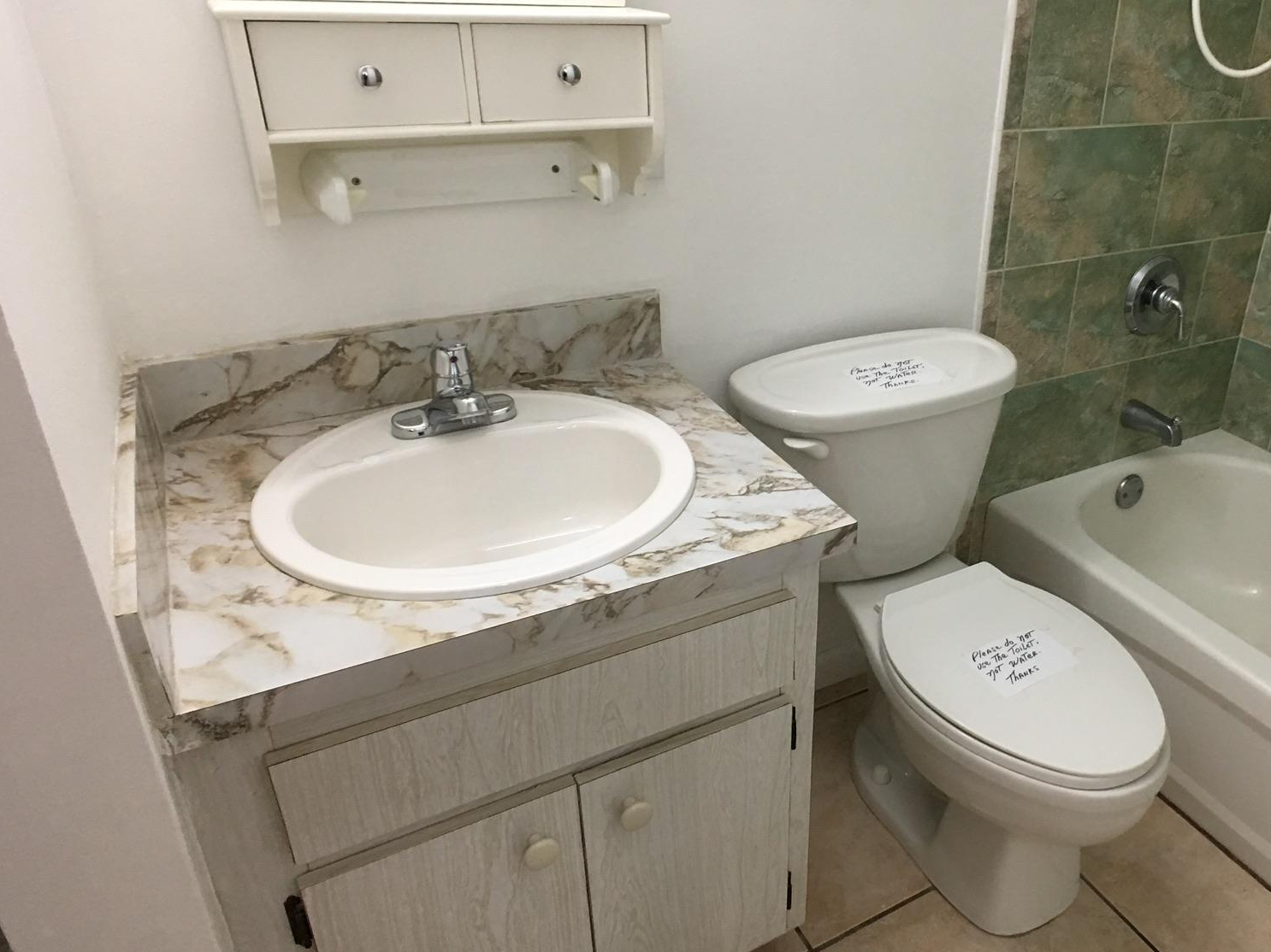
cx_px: 853
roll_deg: -3.1
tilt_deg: -25.8
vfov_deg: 35.9
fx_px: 1468
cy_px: 492
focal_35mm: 40
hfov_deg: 46.0
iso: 50
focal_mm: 4.15
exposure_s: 1/15
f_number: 2.2
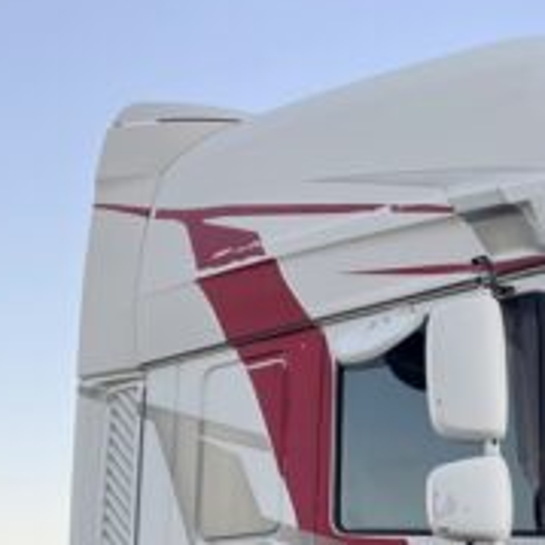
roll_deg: +1.0
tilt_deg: +5.5
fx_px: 1372
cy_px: 645
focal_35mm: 77
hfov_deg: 22.3
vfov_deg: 21.0
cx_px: 387
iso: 32
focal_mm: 4.2
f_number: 1.6
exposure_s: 1/280
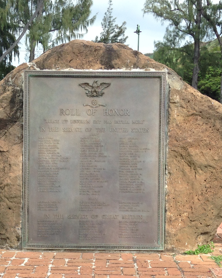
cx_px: 87
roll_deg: -0.3
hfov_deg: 20.9
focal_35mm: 73
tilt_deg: -12.9
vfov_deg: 25.5
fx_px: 600
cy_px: 230
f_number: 2.4
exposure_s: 1/459
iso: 50
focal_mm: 4.12
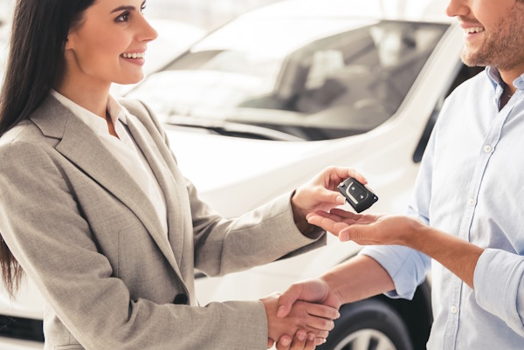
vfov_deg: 18.4
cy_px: 124
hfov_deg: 27.3
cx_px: 312
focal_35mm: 74
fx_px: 1078
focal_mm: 50
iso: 800
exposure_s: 1/1250
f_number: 2.8
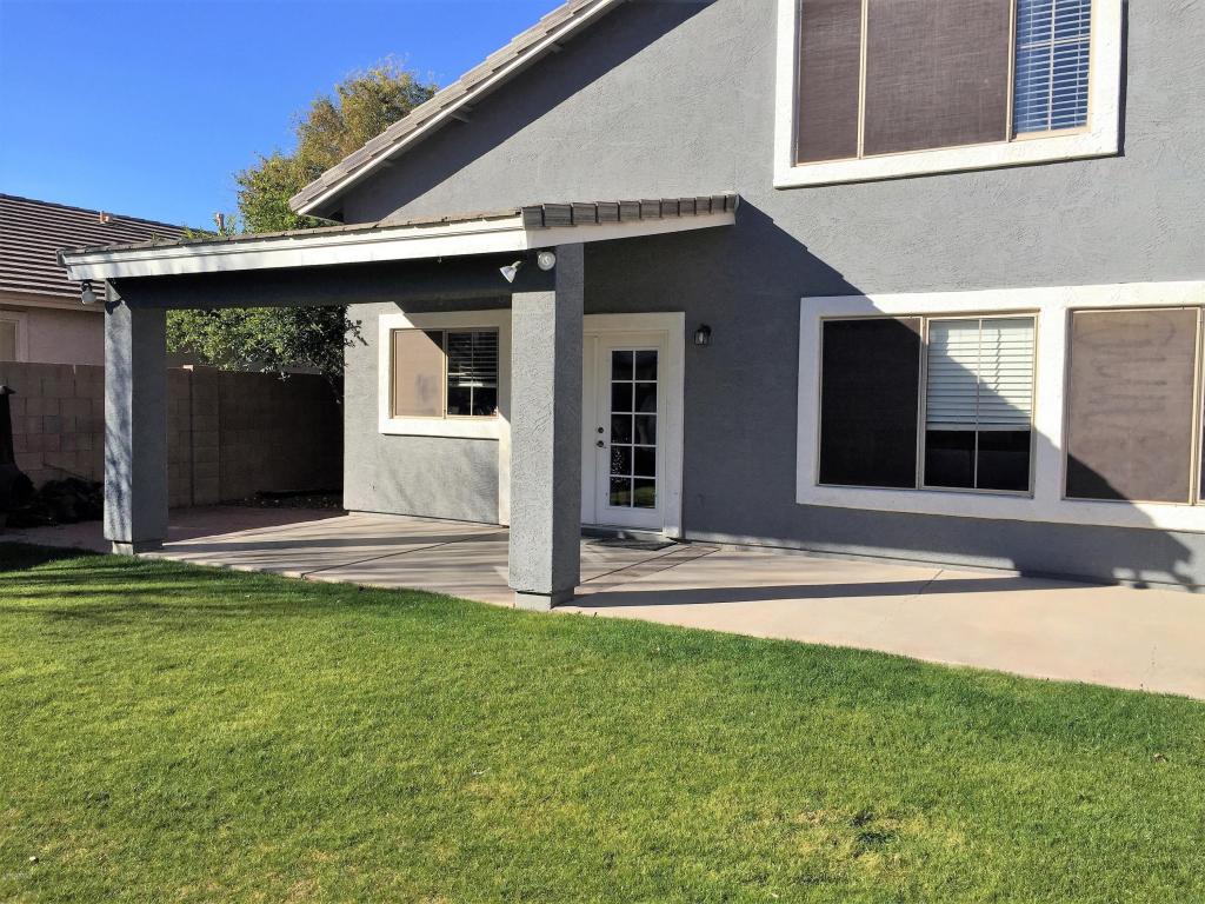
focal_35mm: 29
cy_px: 452
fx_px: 1010
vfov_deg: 48.2
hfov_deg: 61.7
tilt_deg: -2.4
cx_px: 602
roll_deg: -2.2
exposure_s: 1/1464
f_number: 2.2
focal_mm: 4.15
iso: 32
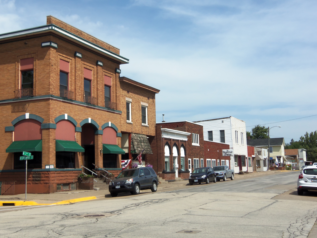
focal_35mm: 52
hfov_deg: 36.8
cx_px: 155
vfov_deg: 28.0
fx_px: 476
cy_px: 112
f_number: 12.6
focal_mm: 8.7
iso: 64
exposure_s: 1/60
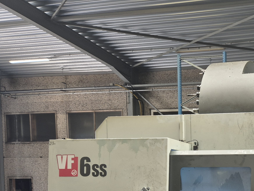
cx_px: 266
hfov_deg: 32.6
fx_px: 389
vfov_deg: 25.5
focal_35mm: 53
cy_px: 211
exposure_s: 1/100
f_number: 1.8
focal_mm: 5.4
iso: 40
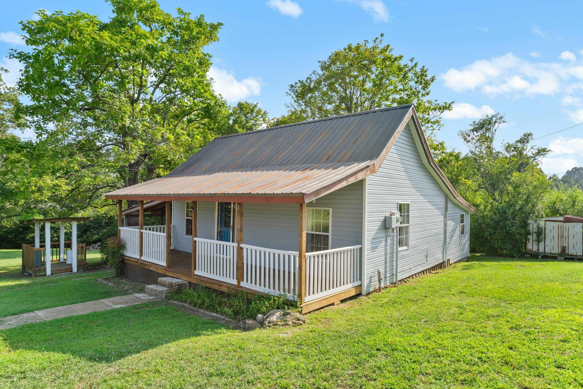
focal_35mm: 21
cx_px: 298
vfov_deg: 58.5
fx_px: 347
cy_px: 198
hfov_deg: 80.1
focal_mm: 13.6
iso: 400
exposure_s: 1/250
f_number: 7.1
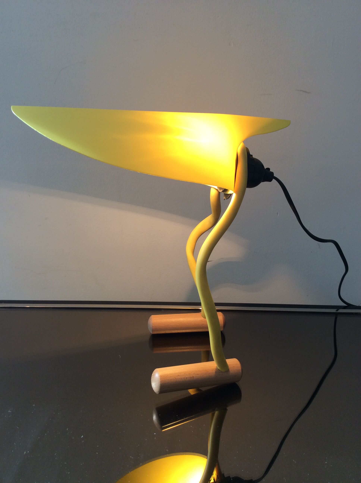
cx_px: 180
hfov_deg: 44.1
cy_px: 242
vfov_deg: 56.9
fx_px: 446
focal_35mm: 32
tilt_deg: -22.0
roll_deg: +1.2
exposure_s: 1/25
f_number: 2.4
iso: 40
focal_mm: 3.3
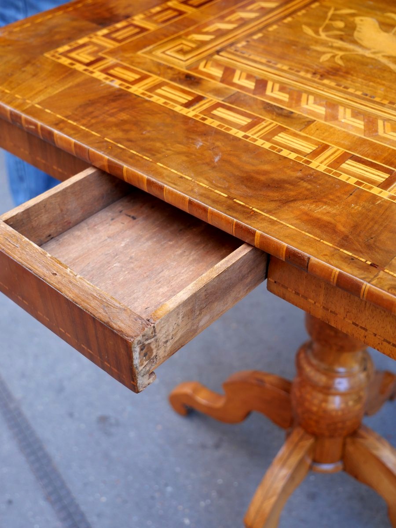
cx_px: 198
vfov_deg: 42.9
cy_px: 264
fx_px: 671
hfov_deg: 32.9
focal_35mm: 44
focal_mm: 22
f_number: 4.2
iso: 250
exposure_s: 1/60
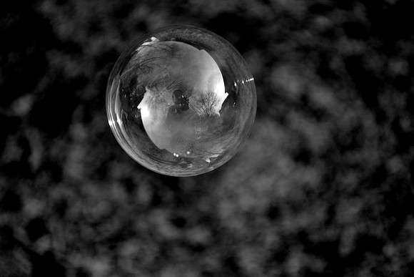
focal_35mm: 82
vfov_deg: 16.6
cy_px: 138
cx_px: 207
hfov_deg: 24.6
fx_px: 949
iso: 400
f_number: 5.6
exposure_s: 1/320
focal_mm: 55
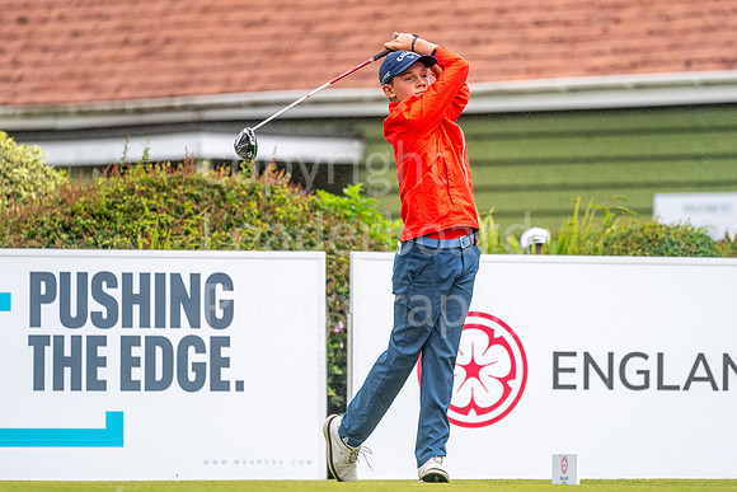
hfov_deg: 5.7
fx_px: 7380
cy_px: 237
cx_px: 387
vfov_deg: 3.8
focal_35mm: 360
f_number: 4
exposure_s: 1/2000
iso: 500
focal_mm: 300
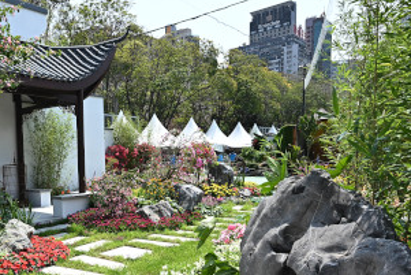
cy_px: 187
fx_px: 377
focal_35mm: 33
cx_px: 90
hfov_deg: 53.9
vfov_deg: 39.4
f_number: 11
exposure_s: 1/250
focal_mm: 18
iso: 250
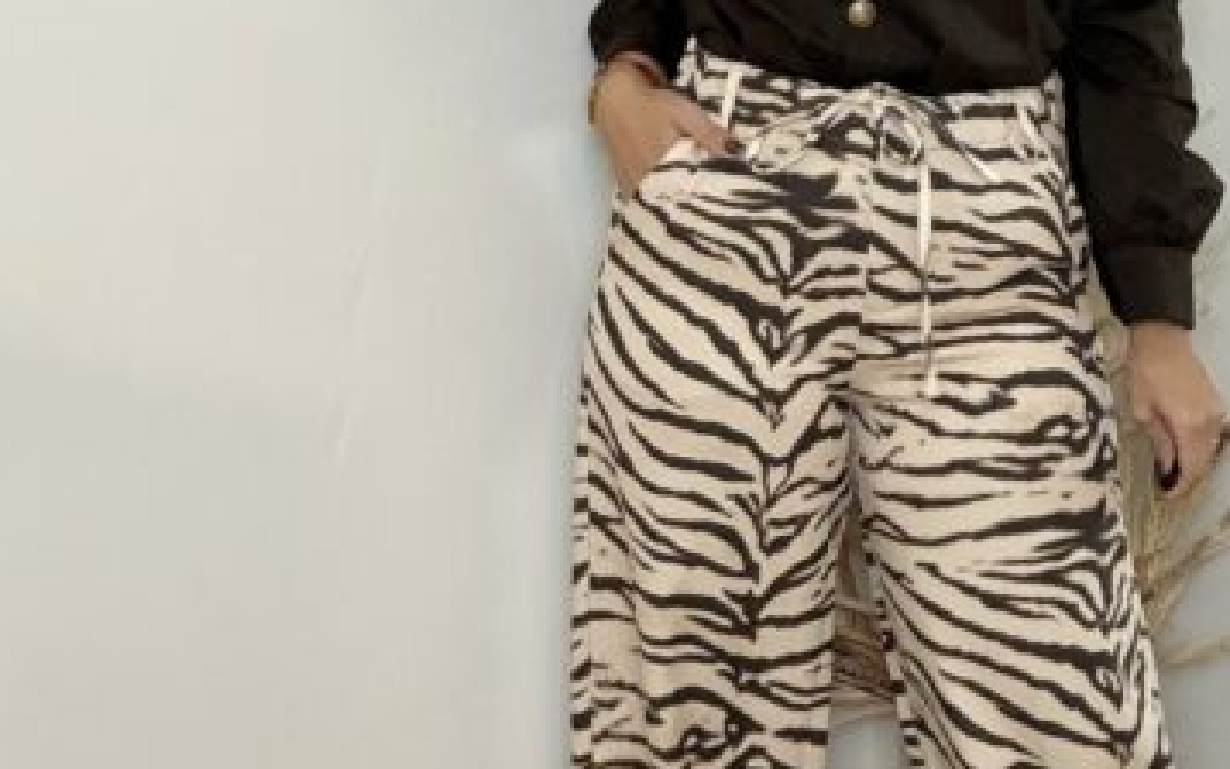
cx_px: 904
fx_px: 2381
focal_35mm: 71
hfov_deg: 28.6
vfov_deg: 18.3
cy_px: 247
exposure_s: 1/60
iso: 160
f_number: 1.9
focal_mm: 2.71
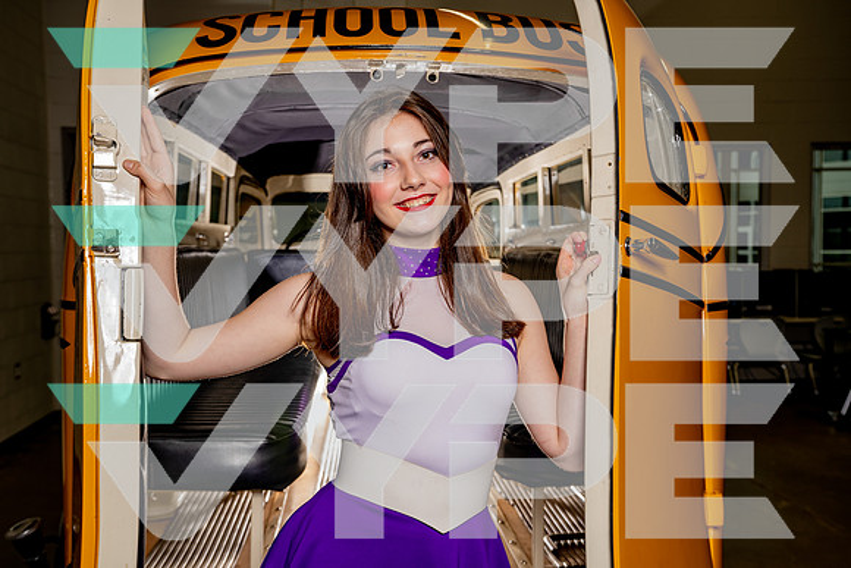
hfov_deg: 47.4
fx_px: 969
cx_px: 426
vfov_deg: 32.6
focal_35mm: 41
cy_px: 284
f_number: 5.6
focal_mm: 41
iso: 200
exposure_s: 1/125
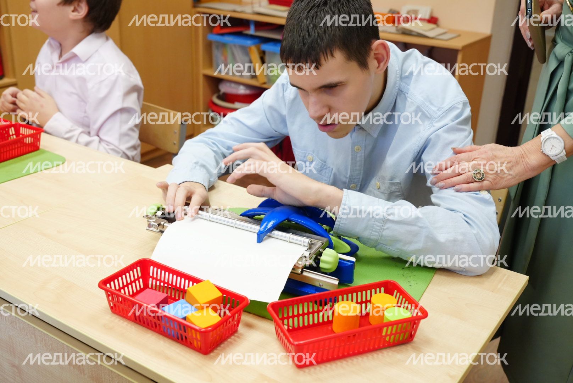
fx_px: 637
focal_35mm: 40
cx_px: 286
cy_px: 192
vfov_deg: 33.5
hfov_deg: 48.4
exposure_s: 1/250
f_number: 5.6
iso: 3200
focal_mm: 40
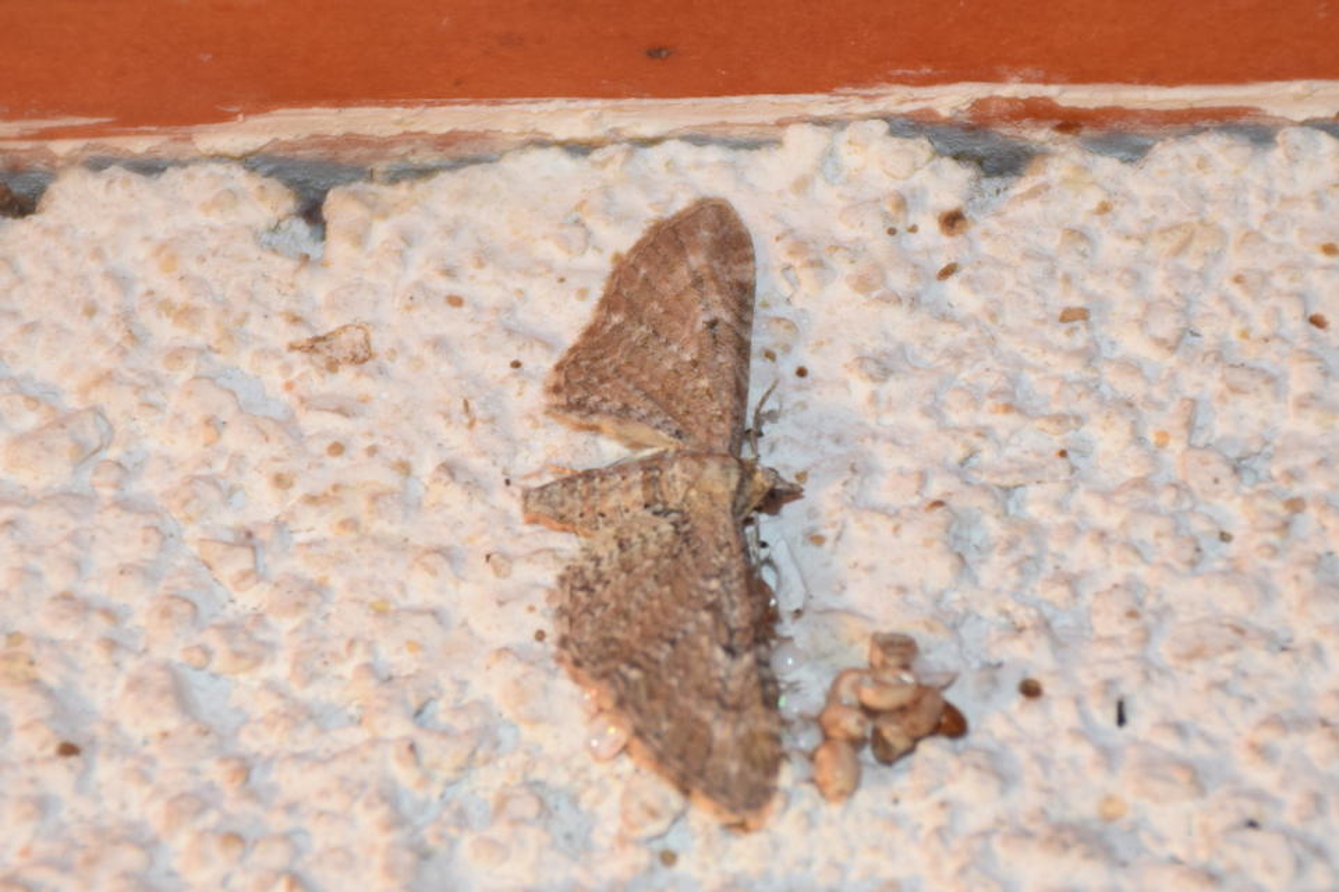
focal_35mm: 210
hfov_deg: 9.8
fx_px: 7808
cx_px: 670
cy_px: 446
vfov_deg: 6.5
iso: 320
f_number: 5.6
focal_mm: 140
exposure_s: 1/200
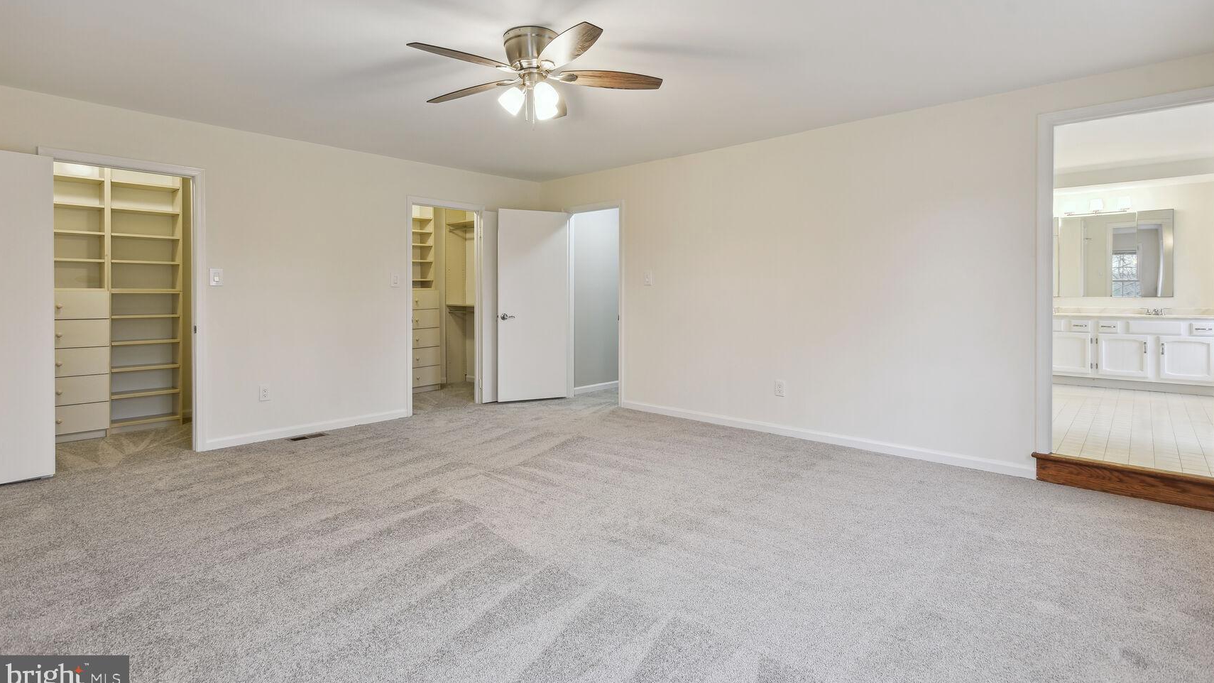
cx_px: 610
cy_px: 290
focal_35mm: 18
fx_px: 579
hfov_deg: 92.7
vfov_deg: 60.7
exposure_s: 1/15
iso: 200
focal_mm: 17
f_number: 8
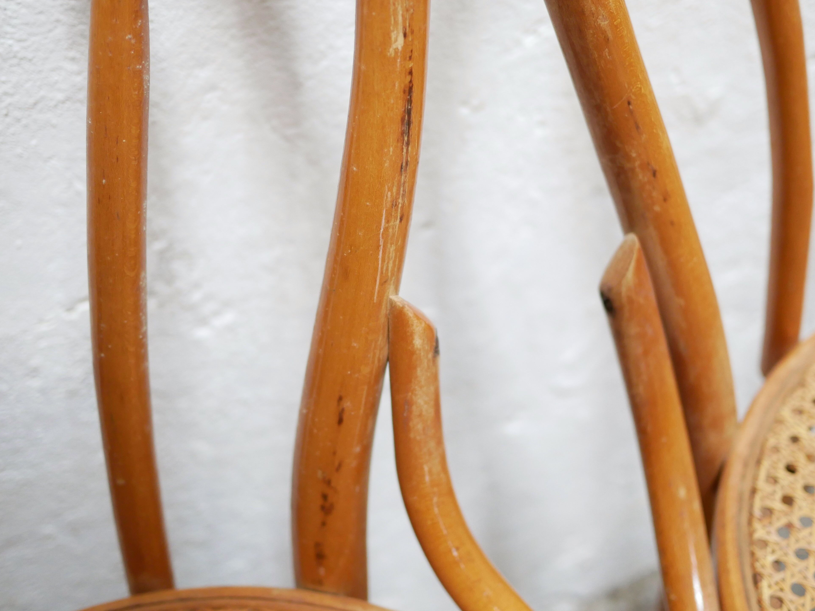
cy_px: 256
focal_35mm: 48
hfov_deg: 39.6
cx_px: 434
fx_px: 1131
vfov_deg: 30.2
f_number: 1.7
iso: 800
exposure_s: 1/60
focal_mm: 20
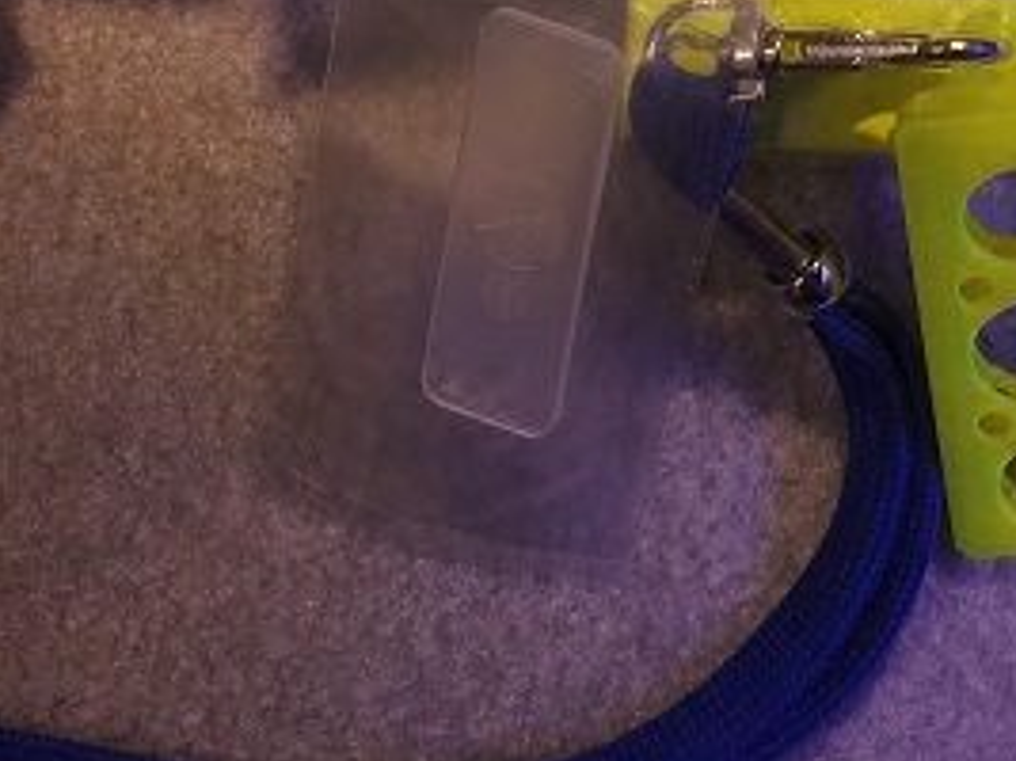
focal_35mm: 71
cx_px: 930
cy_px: -61
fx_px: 2083
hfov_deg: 26.4
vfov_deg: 19.9
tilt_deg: -80.7
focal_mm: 4.15
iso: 100
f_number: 2.2
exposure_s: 1/17
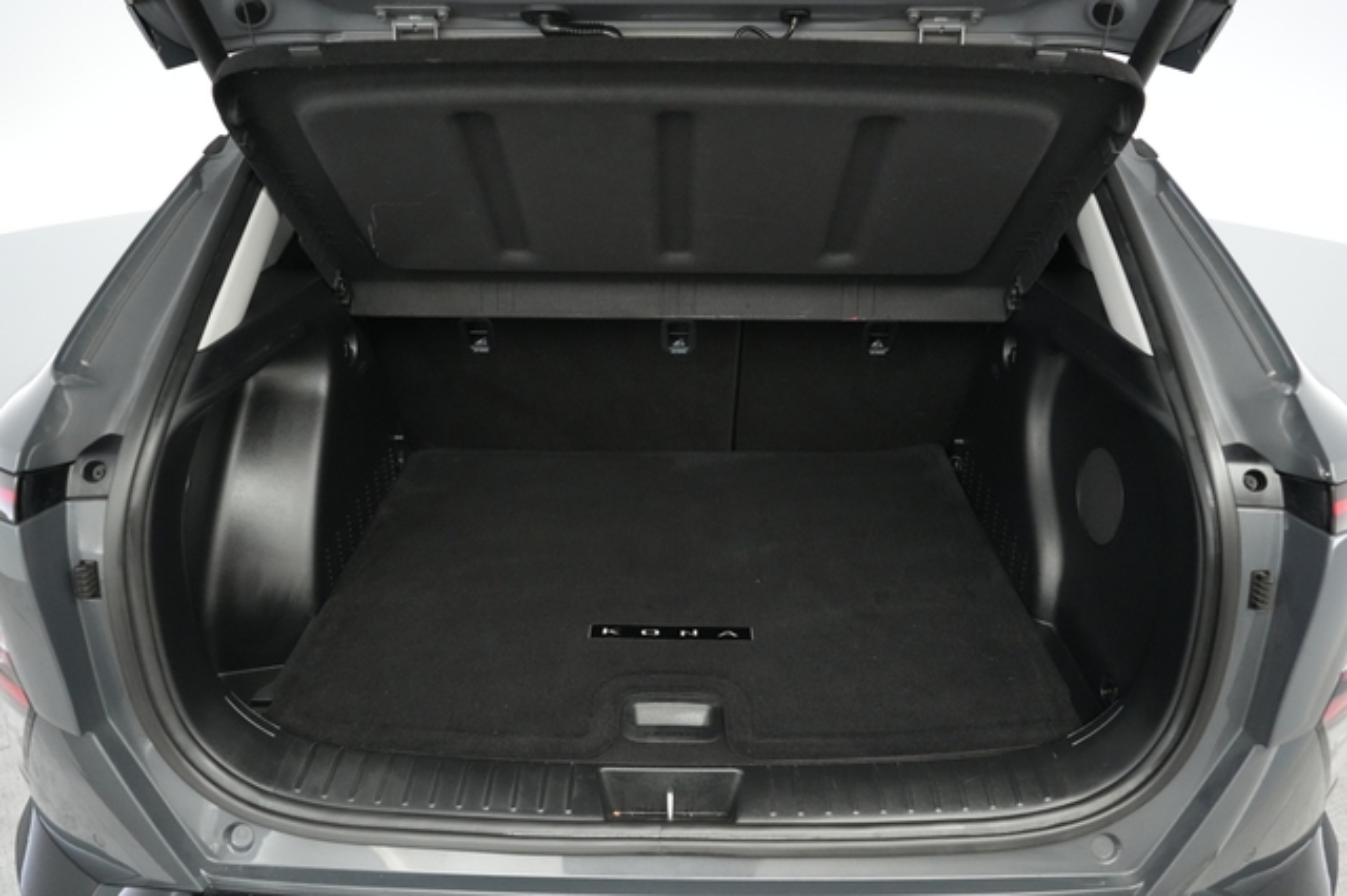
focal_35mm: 25
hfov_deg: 71.5
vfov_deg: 51.2
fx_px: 935
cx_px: 674
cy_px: 448
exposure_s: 1/160
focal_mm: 25
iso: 6400
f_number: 2.8
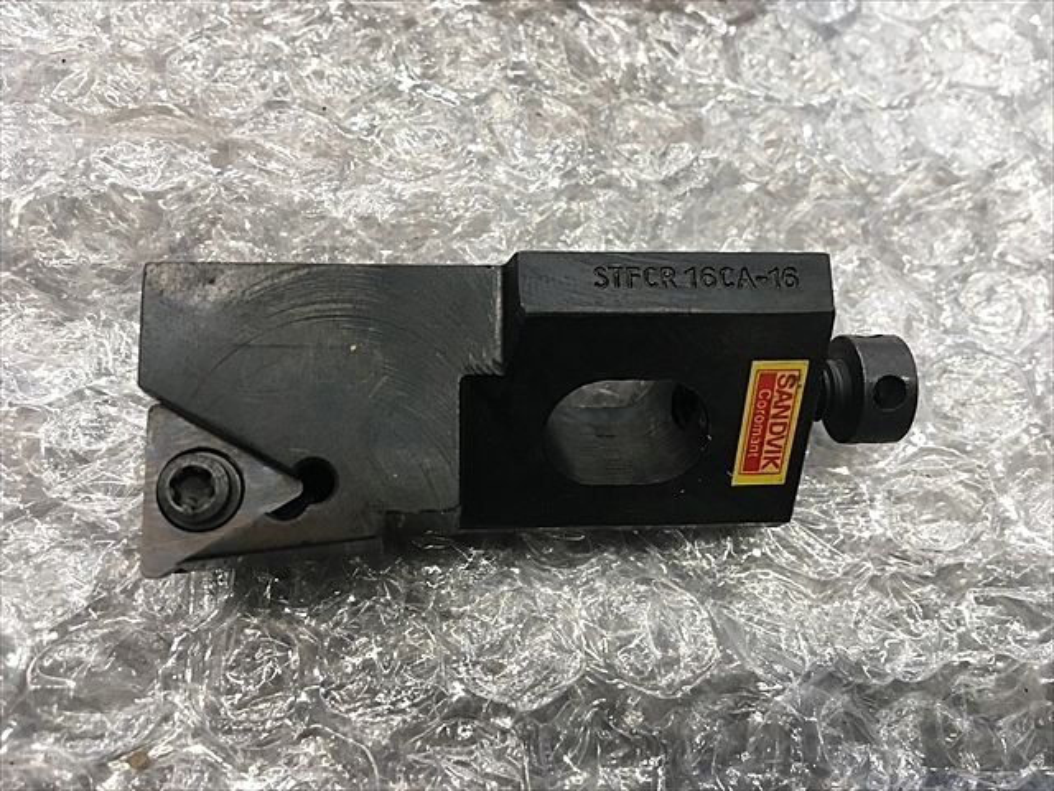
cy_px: 396
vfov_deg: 48.2
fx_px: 883
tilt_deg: -69.9
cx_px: 527
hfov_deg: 61.7
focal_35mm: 29
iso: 80
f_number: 2.2
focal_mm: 4.15
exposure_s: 1/30
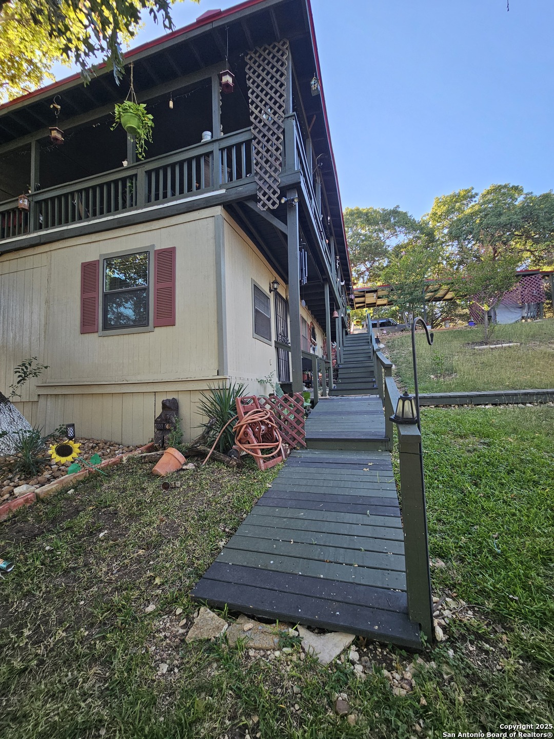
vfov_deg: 106.2
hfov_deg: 89.9
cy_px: 370
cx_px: 277
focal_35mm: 13
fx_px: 277
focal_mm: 2.2
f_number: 2.2
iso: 50
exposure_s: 1/147
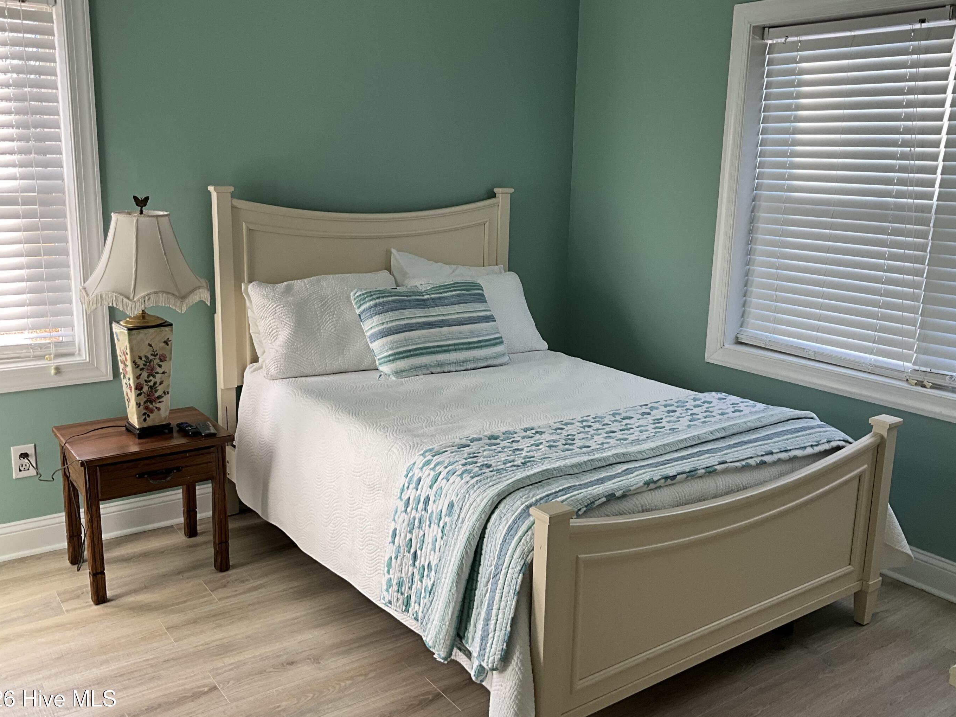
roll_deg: -0.9
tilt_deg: -12.8
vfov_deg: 44.1
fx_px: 884
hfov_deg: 56.8
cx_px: 475
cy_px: 339
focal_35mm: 32
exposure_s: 1/122
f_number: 1.8
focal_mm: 3
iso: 32
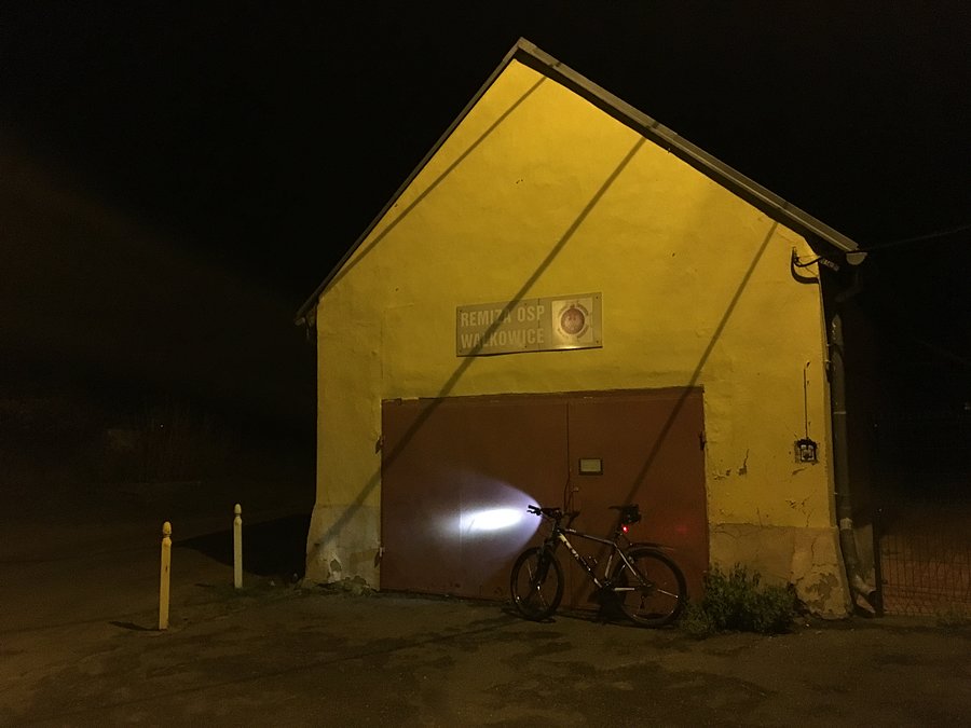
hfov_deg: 61.7
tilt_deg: +5.0
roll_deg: +0.8
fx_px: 813
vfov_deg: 48.2
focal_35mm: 29
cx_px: 486
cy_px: 364
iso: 640
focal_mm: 4.15
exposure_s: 1/17
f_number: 2.2
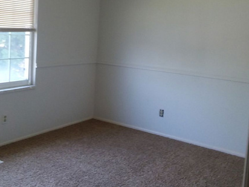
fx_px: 324
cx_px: 99
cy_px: 64
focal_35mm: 45
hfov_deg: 41.9
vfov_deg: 31.9
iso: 50
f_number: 1.9
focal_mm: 2.47
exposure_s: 1/30
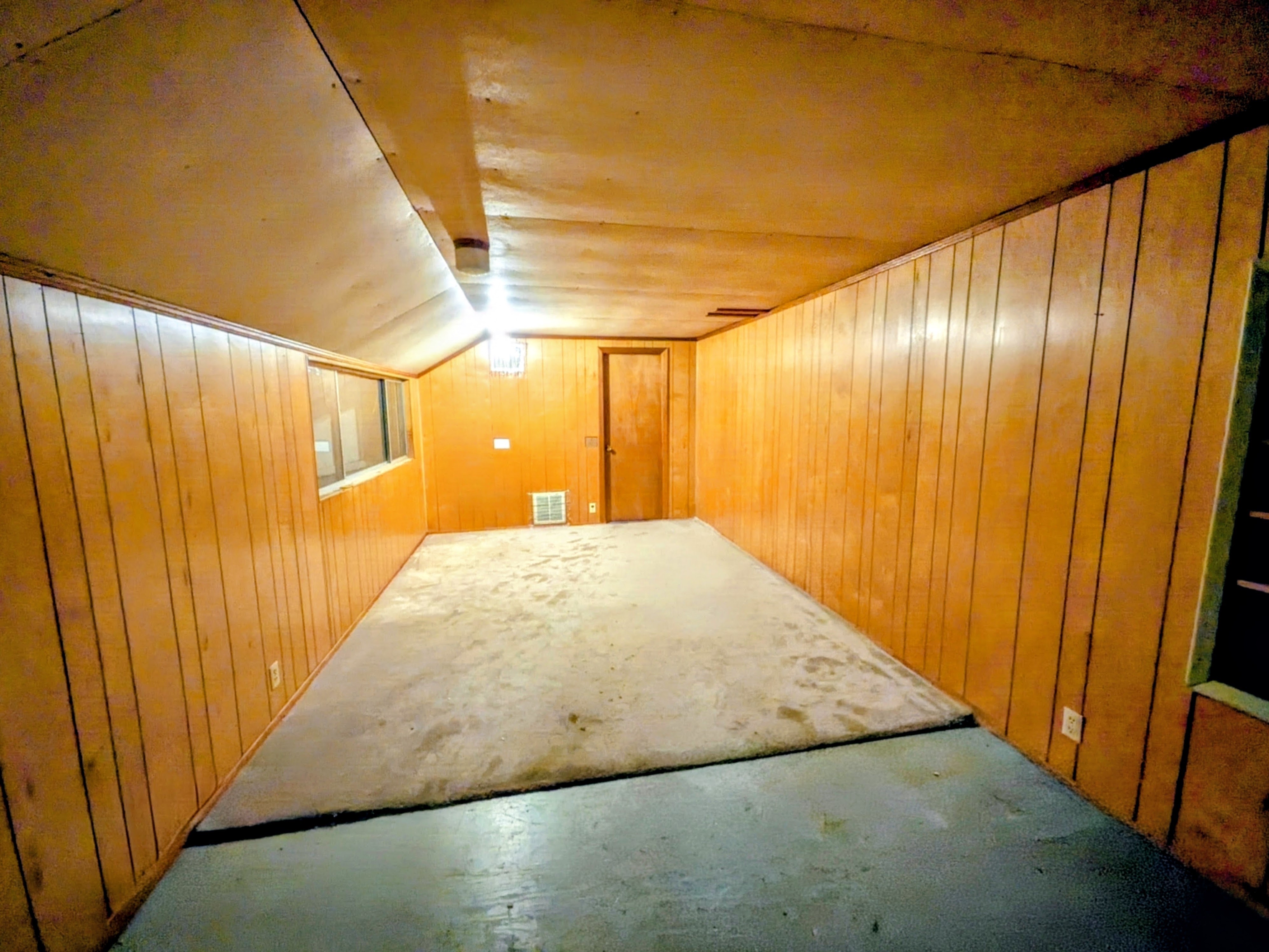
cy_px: 476
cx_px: 634
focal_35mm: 14
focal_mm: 1.85
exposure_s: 1/24
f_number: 2.2
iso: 624
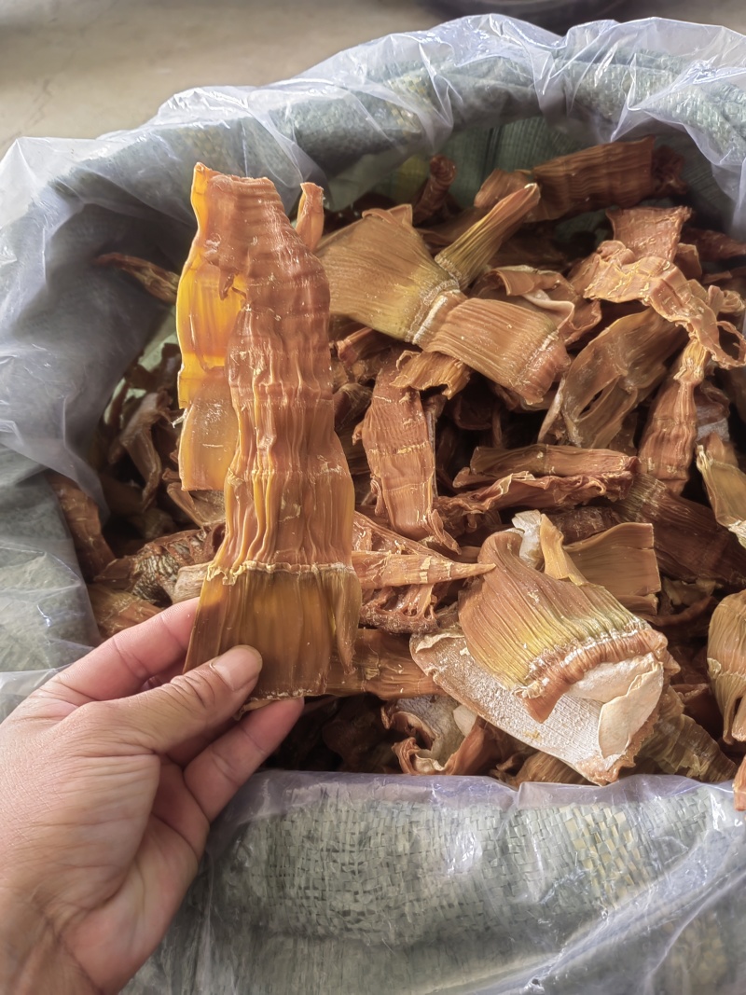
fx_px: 776
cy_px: 498
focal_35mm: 27
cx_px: 373
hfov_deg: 51.3
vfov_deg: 65.3
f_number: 1.9
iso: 50
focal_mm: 5.52
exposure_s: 1/100
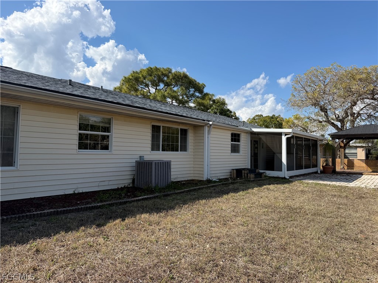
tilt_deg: +3.2
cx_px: 189
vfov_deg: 56.8
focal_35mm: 24
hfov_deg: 71.6
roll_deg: -0.2
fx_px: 262
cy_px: 142
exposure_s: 1/3953
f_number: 1.78
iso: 80
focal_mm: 6.76
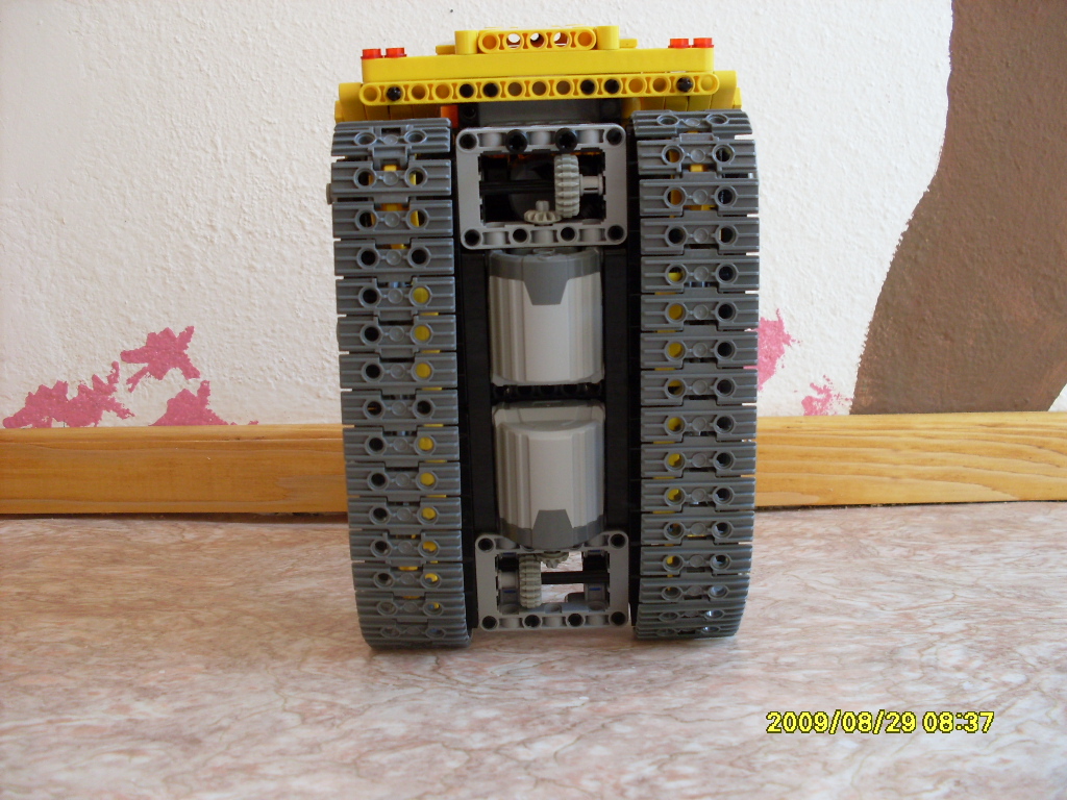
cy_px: 400
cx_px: 534
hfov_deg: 49.0
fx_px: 1171
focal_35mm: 38
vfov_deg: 37.7
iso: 100
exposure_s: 1/45
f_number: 2.8
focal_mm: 6.3
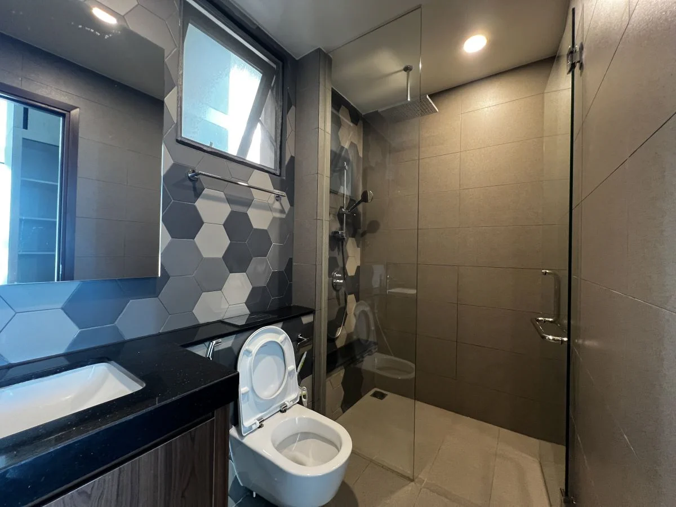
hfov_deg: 106.2
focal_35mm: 13
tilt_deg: +0.0
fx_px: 254
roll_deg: -0.9
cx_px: 338
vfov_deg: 89.9
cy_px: 254
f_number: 1.8
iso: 320
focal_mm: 1.57
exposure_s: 1/50
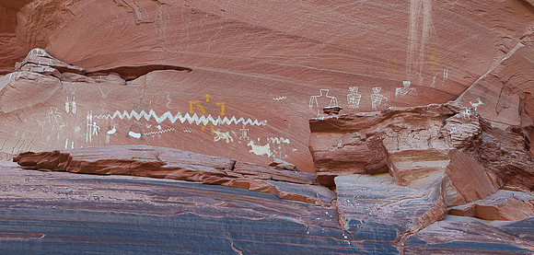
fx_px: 3461
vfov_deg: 4.2
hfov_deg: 8.8
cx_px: 232
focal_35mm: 253
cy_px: 144
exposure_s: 1/200
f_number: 8
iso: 1600
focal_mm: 142
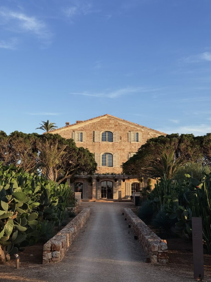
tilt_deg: +8.5
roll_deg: -0.3
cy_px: 141
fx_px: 301
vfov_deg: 50.1
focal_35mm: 37
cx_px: 106
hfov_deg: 38.7
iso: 64
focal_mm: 6.76
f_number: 1.78
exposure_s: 1/1838
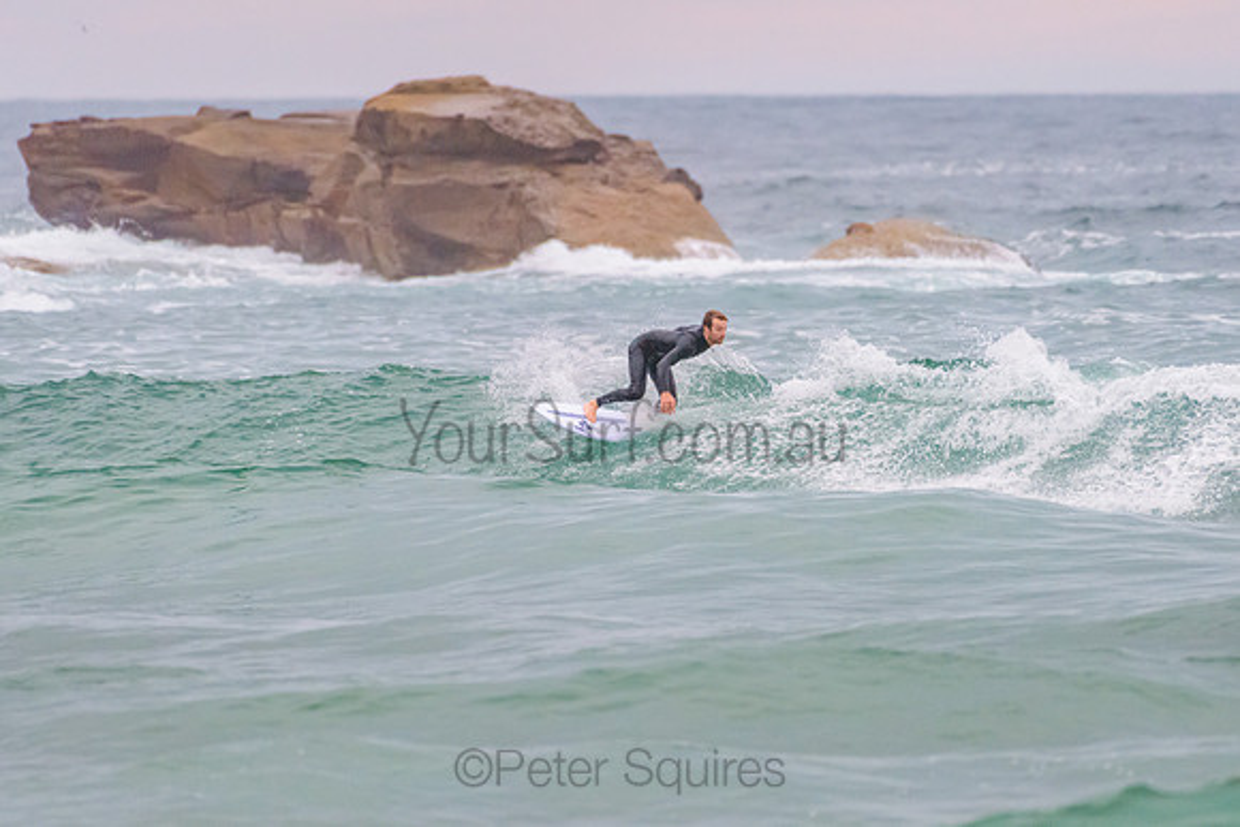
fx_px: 21122
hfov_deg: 3.4
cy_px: 387
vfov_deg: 2.2
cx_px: 624
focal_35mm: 613
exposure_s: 1/1250
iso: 2200
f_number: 5.6
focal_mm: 500
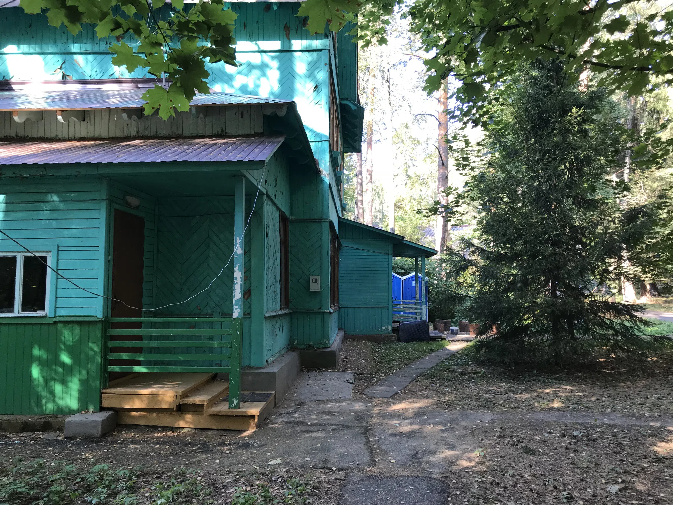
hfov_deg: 63.4
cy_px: 252
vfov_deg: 49.7
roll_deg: -0.3
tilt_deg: +4.3
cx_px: 336
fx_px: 544
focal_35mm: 28
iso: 40
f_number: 1.8
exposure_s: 1/100
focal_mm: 3.99
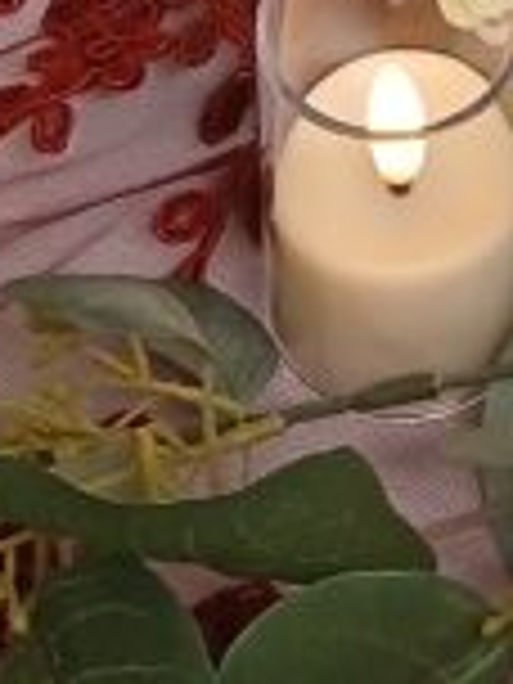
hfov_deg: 8.4
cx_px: 590
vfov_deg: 9.3
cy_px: -1256
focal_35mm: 175
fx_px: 3458
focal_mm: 3.98
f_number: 1.8
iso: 200
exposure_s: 1/60
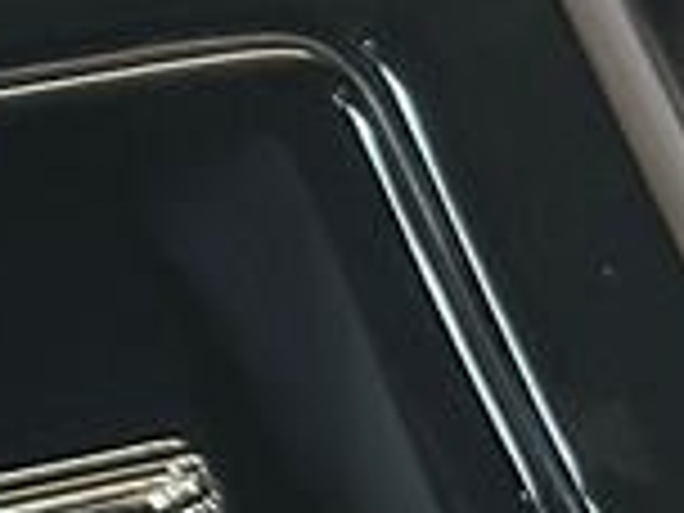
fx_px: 6402
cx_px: -1215
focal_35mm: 324
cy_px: -986
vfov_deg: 4.4
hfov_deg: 5.8
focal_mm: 6.86
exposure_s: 1/25
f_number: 1.78
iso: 500
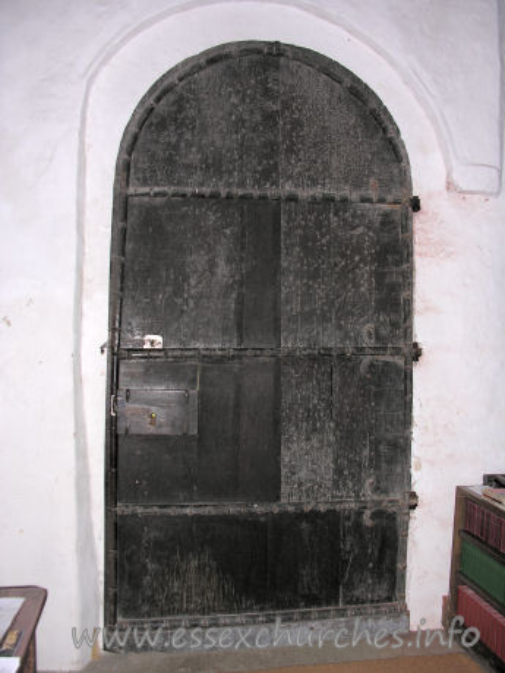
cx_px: 252
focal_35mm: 35
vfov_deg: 52.6
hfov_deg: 40.7
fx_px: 681
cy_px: 336
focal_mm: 8.9
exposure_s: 1/60.1
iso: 50
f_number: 2.8
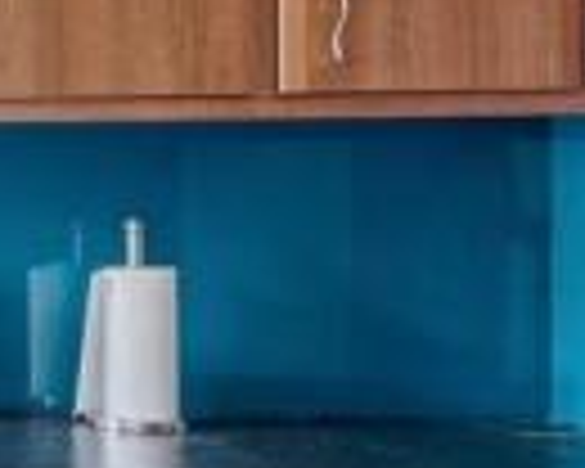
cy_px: 205
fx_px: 1229
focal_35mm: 71
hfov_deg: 19.1
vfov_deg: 21.5
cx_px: -515
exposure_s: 1/4
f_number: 8
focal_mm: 10
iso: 250
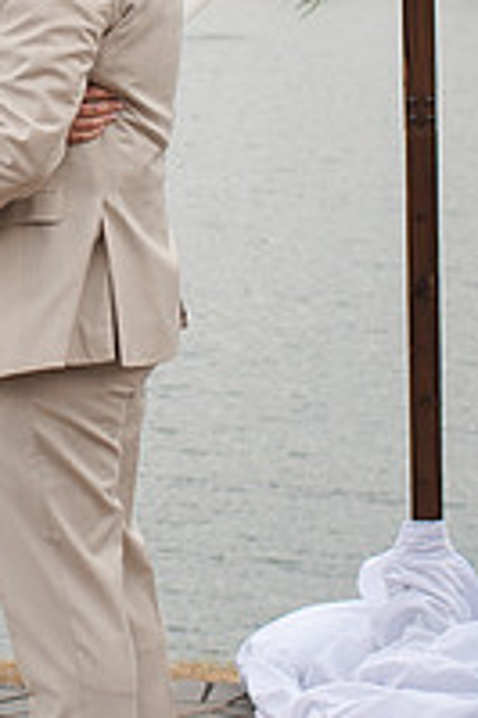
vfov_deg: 11.0
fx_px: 3711
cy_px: 126
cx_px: -82
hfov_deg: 7.3
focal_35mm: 186
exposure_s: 1/800
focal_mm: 35
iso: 100
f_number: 3.5
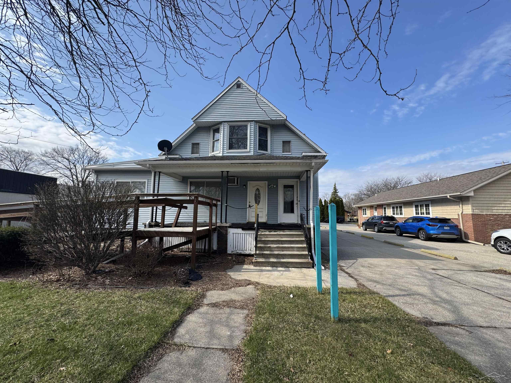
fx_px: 207
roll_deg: -0.7
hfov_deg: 102.1
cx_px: 256
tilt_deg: +6.2
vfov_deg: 85.7
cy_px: 192
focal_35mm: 14
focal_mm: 2.22
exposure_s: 1/1110
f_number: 2.2
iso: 40
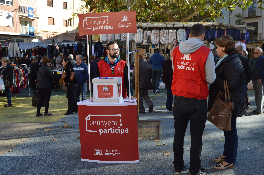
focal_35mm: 36
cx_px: 132
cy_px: 88
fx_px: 264
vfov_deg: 36.8
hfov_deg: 53.2
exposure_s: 1/160
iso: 100
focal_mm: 24
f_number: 6.3
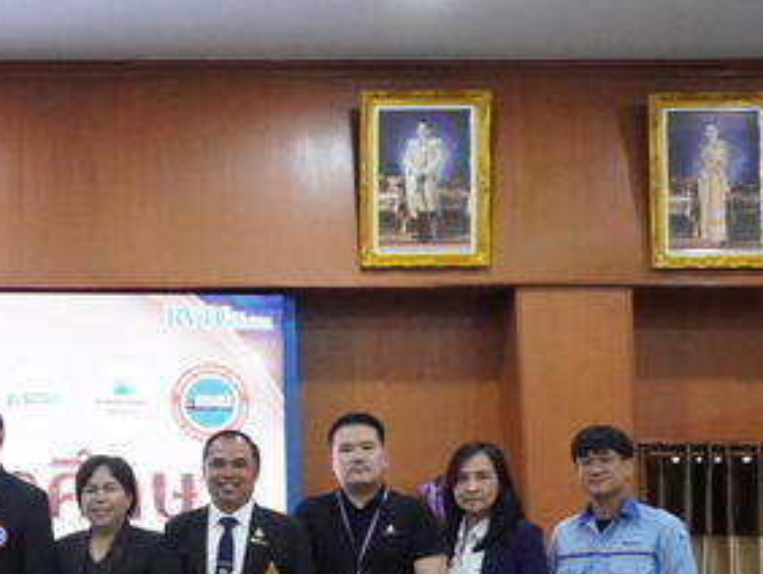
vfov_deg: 20.3
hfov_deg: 25.4
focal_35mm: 72
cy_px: 413
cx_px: -38
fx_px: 1588
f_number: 5.6
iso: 12800
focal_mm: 22
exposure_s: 1/400
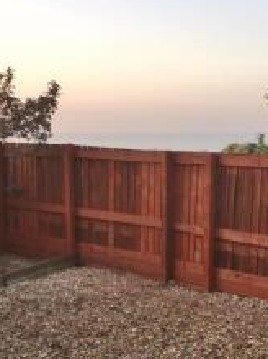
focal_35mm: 58
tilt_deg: -9.1
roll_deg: -1.4
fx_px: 599
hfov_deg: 24.8
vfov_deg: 33.0
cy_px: 230
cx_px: 212
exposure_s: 1/100
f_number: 2.2
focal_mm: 4.15
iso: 25
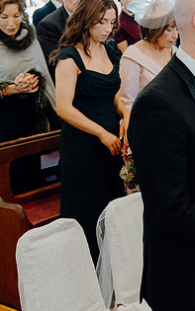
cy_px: 126
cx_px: 251
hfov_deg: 13.7
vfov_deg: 22.5
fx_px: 782
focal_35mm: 92
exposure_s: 1/160
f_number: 3.5
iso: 2000
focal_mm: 33
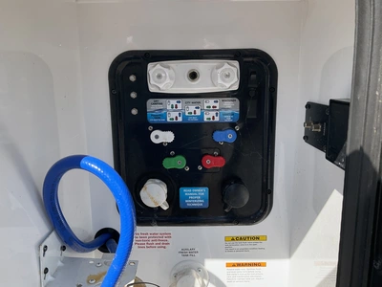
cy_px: 144
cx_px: 191
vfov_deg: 48.2
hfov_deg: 61.7
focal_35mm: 29
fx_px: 320
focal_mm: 3
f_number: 1.8
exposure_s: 1/739
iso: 25
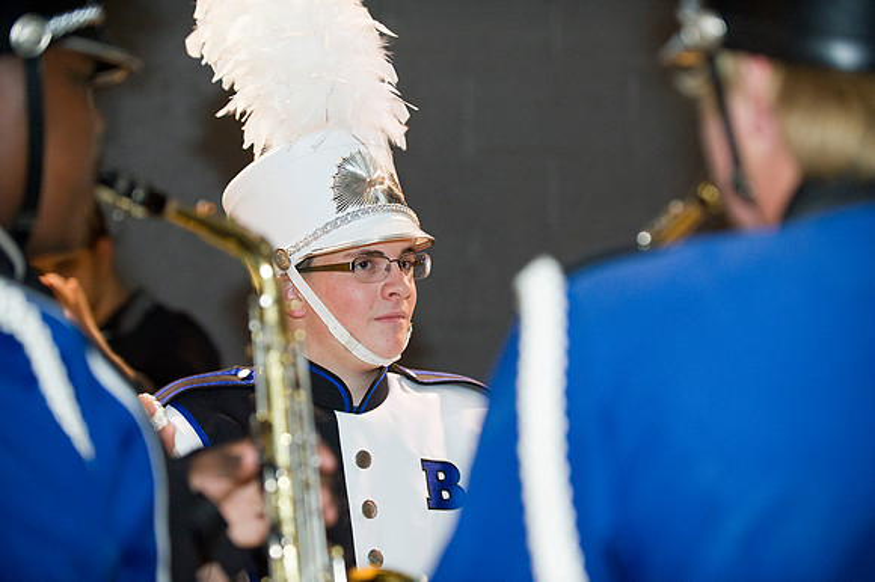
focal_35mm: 102
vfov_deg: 13.4
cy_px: 291
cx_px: 438
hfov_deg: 20.0
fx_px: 2478
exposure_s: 1/100
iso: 4000
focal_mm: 102
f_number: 2.8
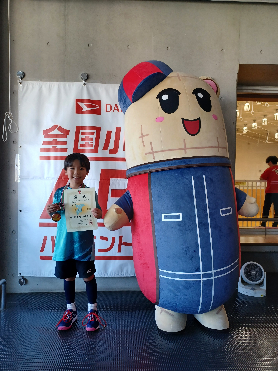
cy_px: 186
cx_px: 139
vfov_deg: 69.4
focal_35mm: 25
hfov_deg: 54.9
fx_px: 268
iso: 200
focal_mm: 4.6
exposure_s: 1/50
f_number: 1.8
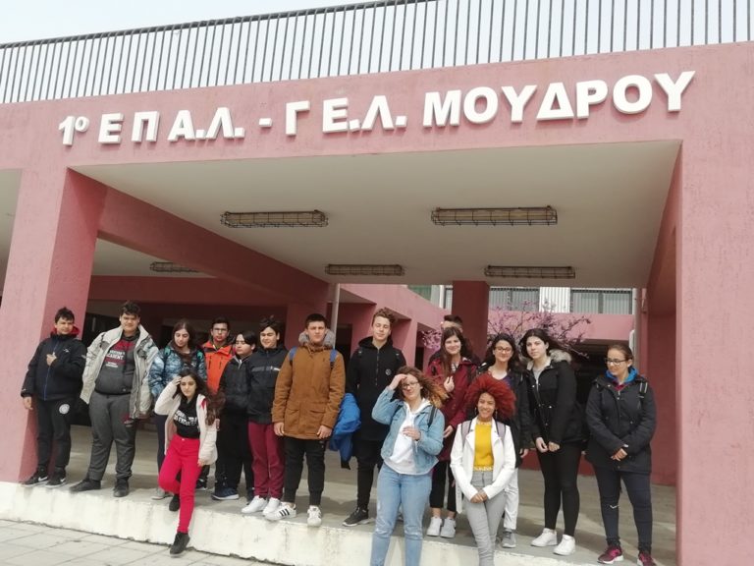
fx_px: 697
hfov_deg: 56.8
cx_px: 377
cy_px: 283
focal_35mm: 32
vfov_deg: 44.2
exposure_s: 1/957
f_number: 2.2
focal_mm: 3.46
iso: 50
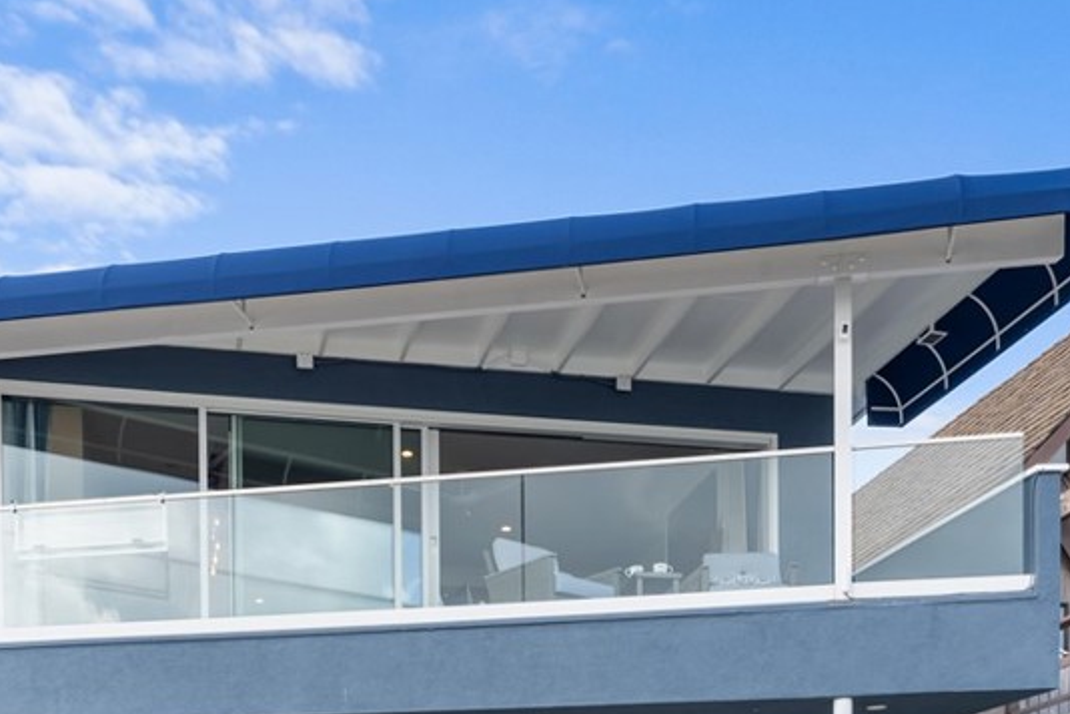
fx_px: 1367
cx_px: 473
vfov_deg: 28.6
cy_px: 571
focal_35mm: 46
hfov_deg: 42.7
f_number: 7.1
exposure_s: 1/250
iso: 100
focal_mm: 24
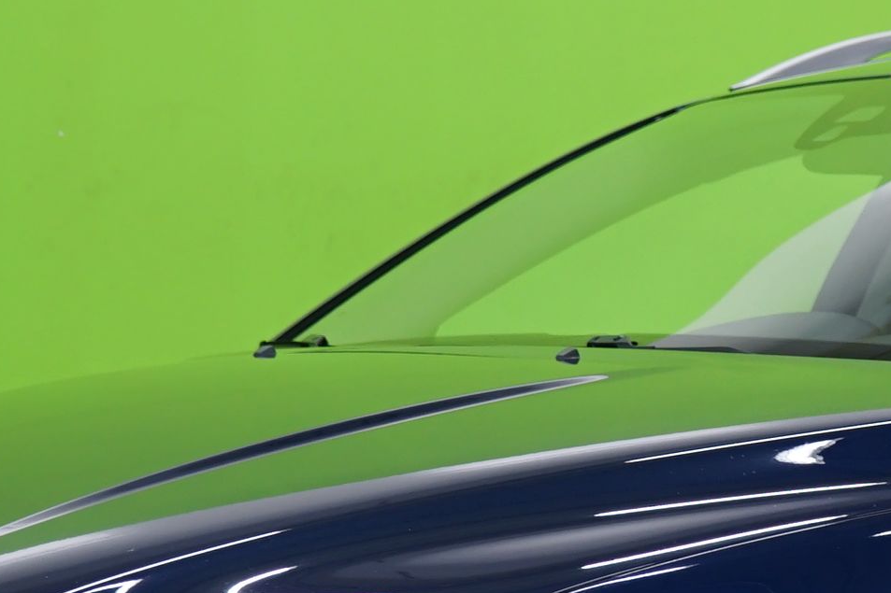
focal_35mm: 190
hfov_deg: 10.7
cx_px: 945
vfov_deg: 7.2
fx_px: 4701
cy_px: 402
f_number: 4.5
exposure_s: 1/10
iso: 400
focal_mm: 46
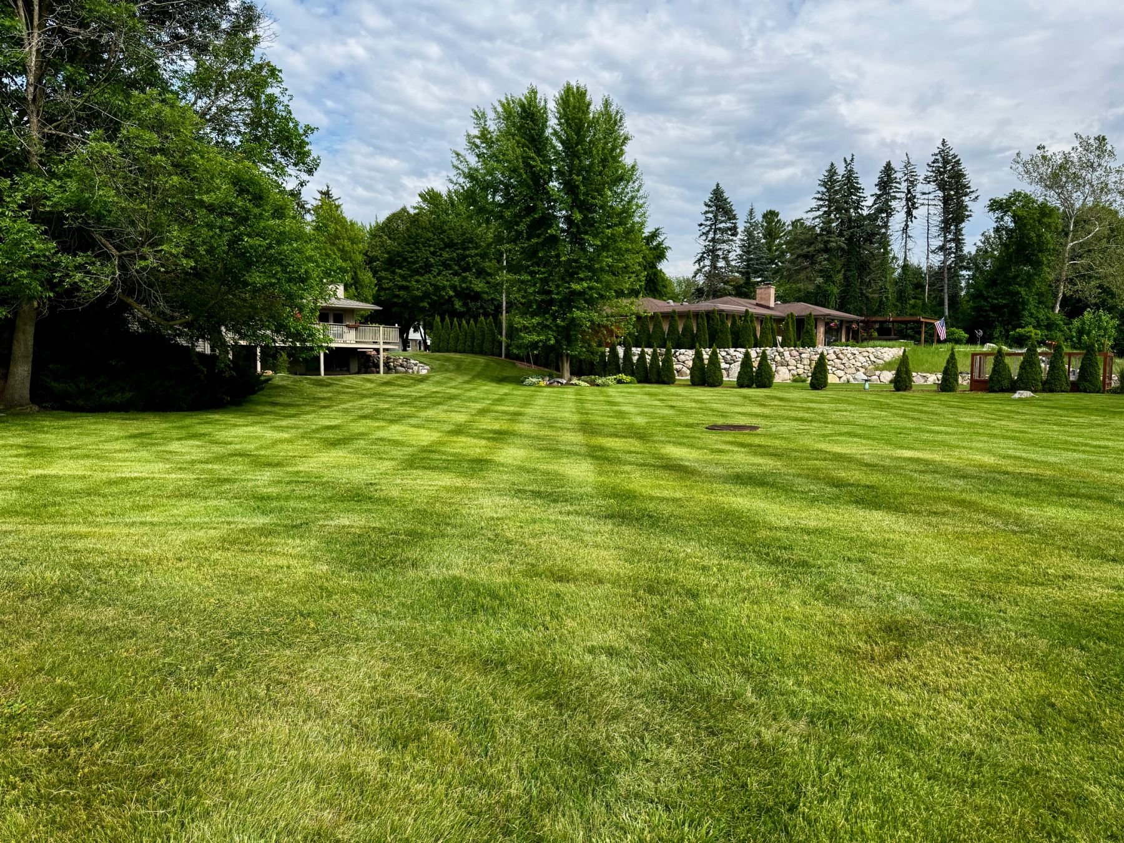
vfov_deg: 56.8
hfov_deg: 71.6
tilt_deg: -4.8
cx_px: 562
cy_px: 422
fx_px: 779
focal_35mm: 24
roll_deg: -0.8
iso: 80
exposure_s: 1/2041
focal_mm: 6.76
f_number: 1.78
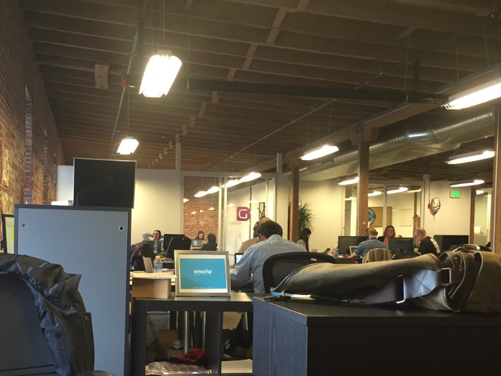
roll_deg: -1.0
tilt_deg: -1.6
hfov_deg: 41.9
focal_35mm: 45
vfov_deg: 31.8
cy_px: 267
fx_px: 651
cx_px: 201
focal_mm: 4.15
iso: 80
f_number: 2.2
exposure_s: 1/30
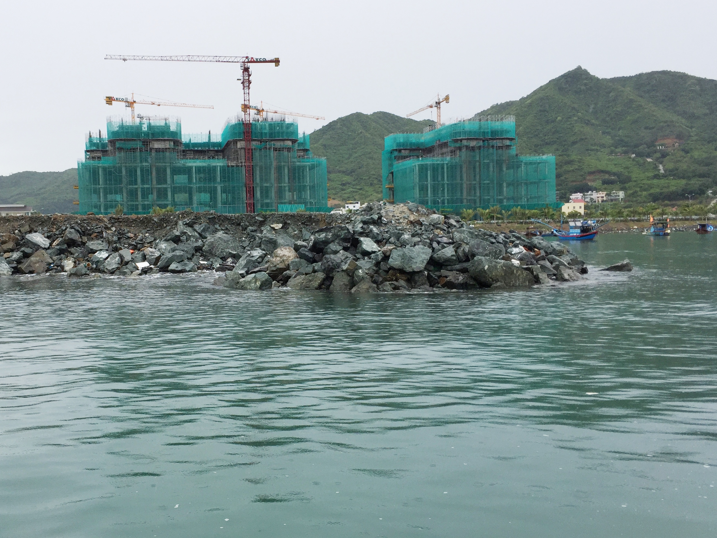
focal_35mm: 36
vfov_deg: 39.7
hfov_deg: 51.0
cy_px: 280
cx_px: 290
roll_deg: +1.5
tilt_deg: -4.2
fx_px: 746
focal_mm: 4.15
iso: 32
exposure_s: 1/791
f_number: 2.2
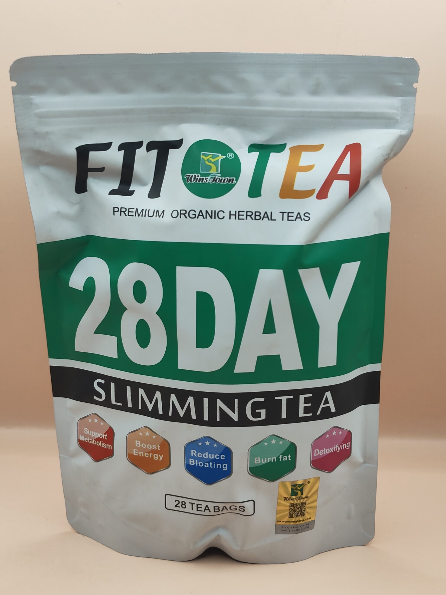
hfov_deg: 29.1
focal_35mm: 50
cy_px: 298
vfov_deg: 38.2
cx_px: 223
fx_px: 859
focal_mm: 5.56
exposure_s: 1/100
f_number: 1.88
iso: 142
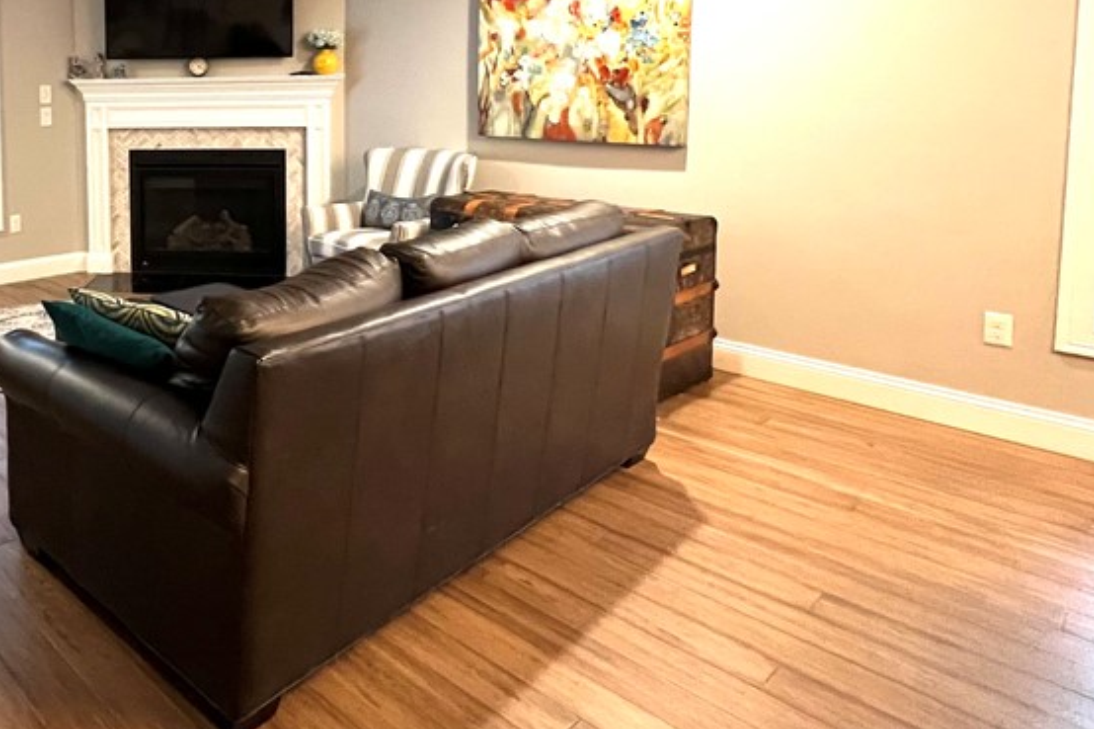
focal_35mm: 25
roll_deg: +0.9
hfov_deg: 62.2
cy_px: 142
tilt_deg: -4.4
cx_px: 146
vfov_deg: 48.3
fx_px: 759
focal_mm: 1.57
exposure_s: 1/60
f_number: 1.8
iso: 500
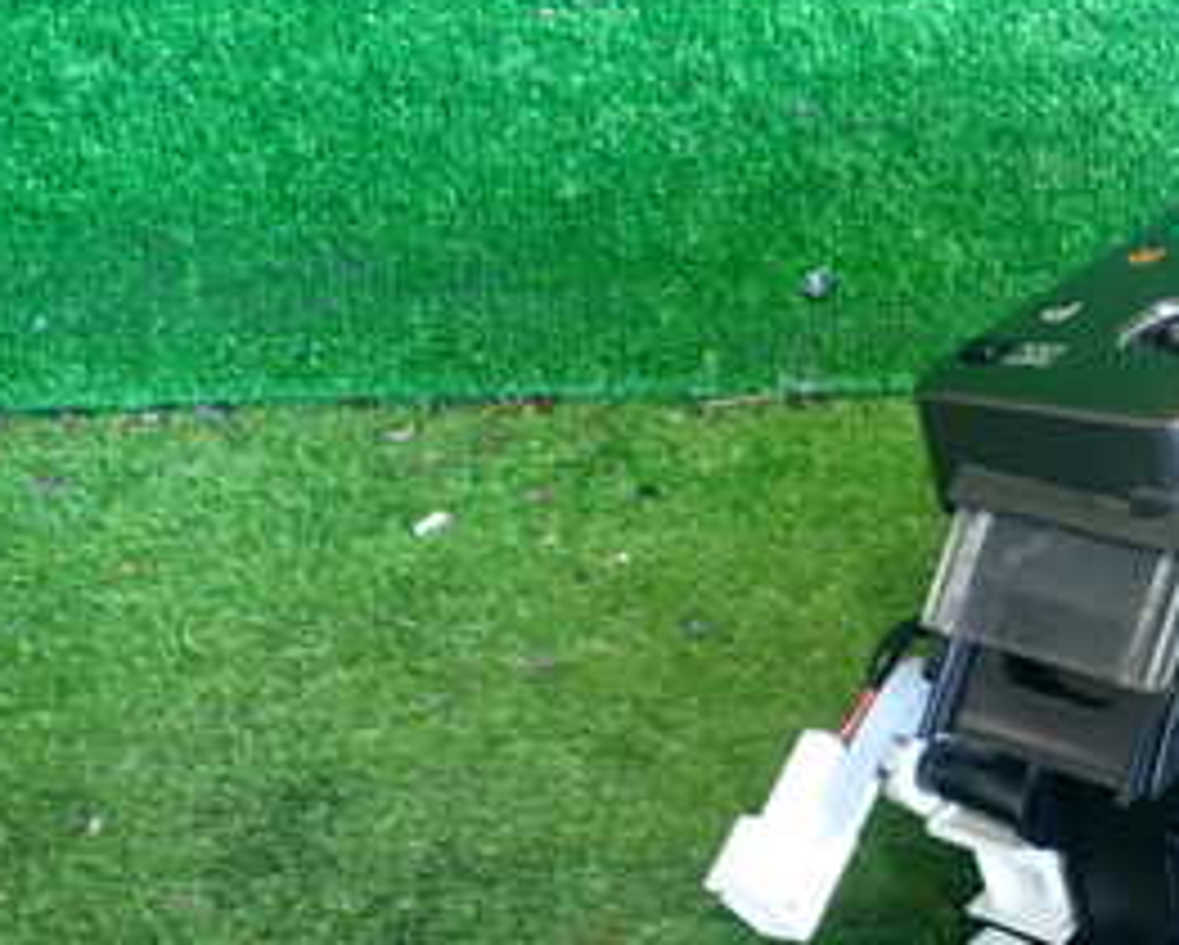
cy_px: 446
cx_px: 1256
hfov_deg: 26.3
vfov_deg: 22.8
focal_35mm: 67
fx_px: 2340
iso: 200
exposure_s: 1/30
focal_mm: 5.4
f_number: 2.3
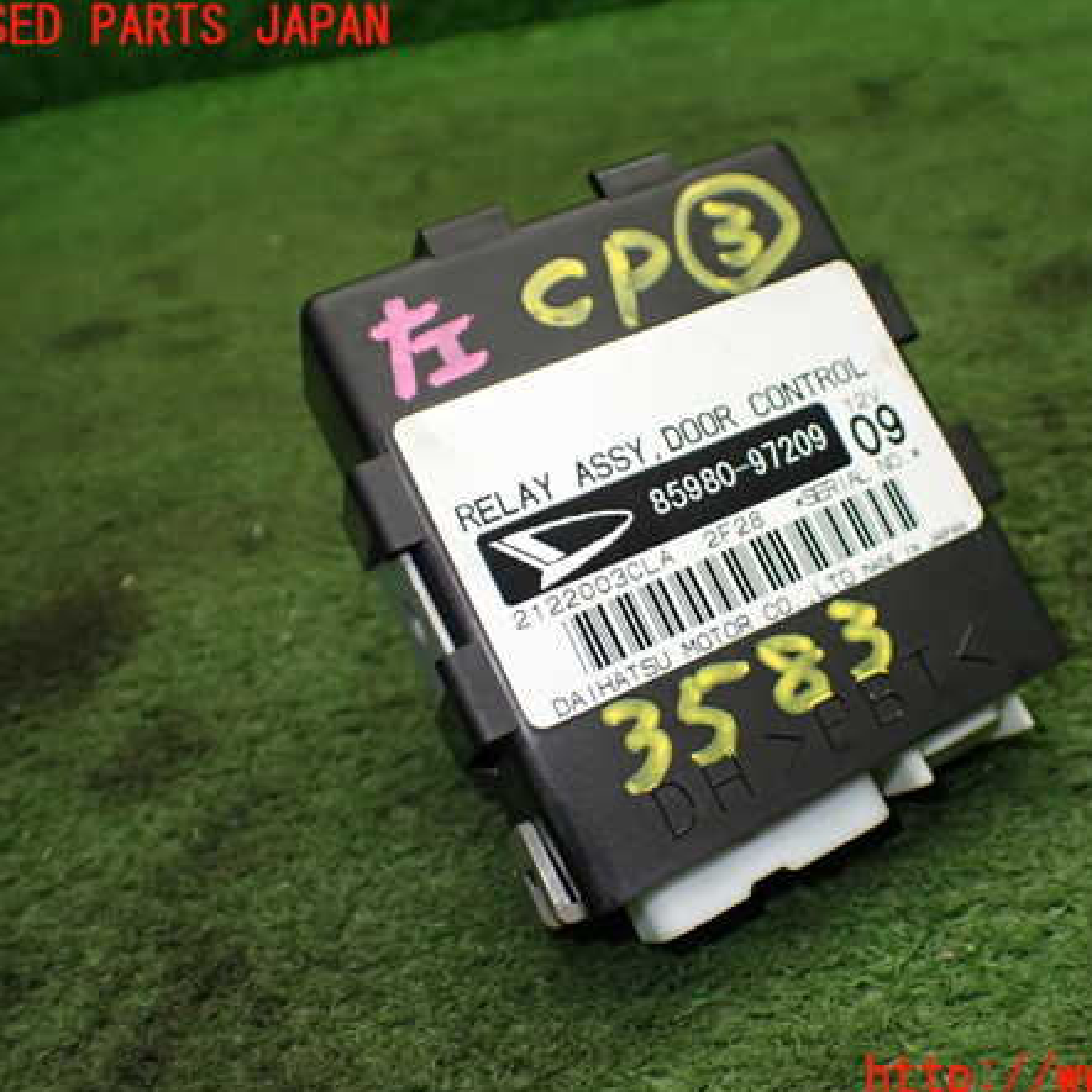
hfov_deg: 45.7
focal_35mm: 36
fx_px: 1285
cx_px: 682
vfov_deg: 46.0
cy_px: 553
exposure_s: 1/125
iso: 320
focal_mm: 5.4
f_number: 2.3
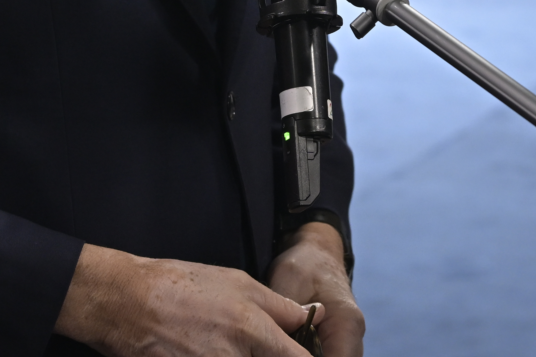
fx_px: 3037
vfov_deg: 6.6
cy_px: -308
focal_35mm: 204
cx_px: 446
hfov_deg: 10.1
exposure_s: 1/200
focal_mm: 50
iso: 1000
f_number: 4
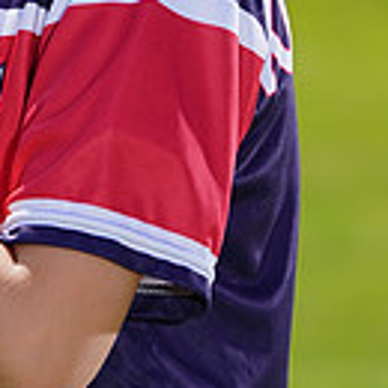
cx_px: 52
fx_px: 10234
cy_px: -140
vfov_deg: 2.2
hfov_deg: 2.2
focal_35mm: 807
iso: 100
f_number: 8
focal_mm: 212
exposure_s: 1/250
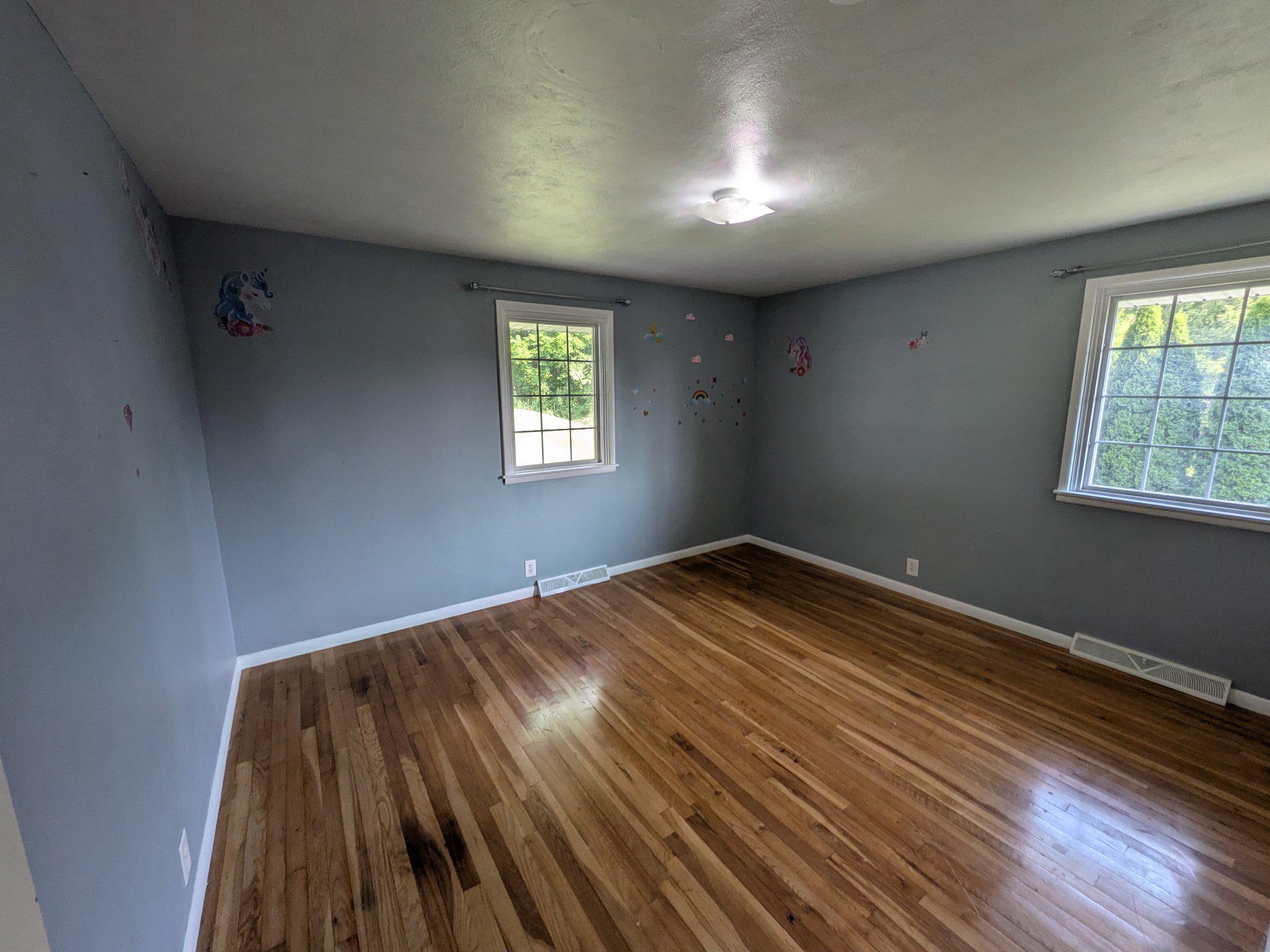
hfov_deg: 102.1
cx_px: 635
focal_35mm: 14
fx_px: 514
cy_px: 476
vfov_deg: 85.7
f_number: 2.2
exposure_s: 1/120
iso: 86
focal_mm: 1.83
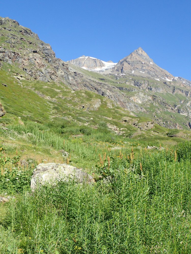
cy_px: 127
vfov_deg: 43.9
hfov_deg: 33.6
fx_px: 316
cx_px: 96
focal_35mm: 43
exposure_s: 1/400
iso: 100
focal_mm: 7.86
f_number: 4
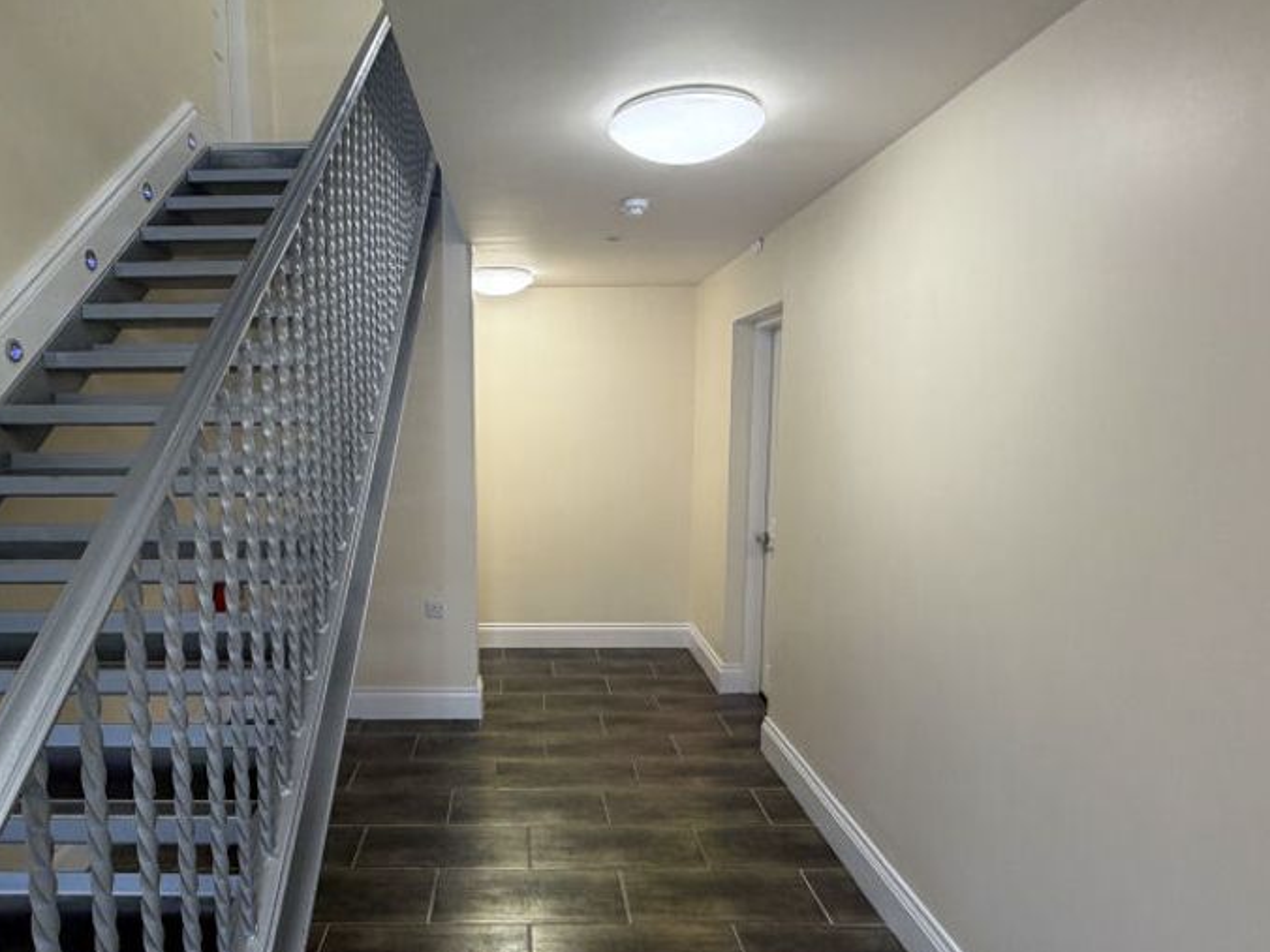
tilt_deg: -7.8
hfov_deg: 73.2
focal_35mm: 23
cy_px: 530
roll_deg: +1.4
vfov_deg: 58.7
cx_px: 515
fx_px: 844
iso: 125
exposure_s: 1/100
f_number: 2.2
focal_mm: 2.22
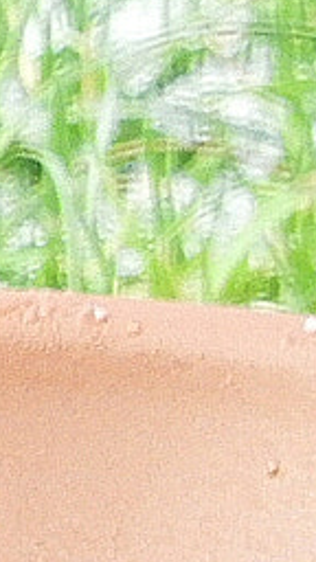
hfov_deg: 0.2
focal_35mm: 7479
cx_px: -992
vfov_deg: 0.3
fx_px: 111408
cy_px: 180
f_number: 5.6
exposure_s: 1/100
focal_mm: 197.1
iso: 400
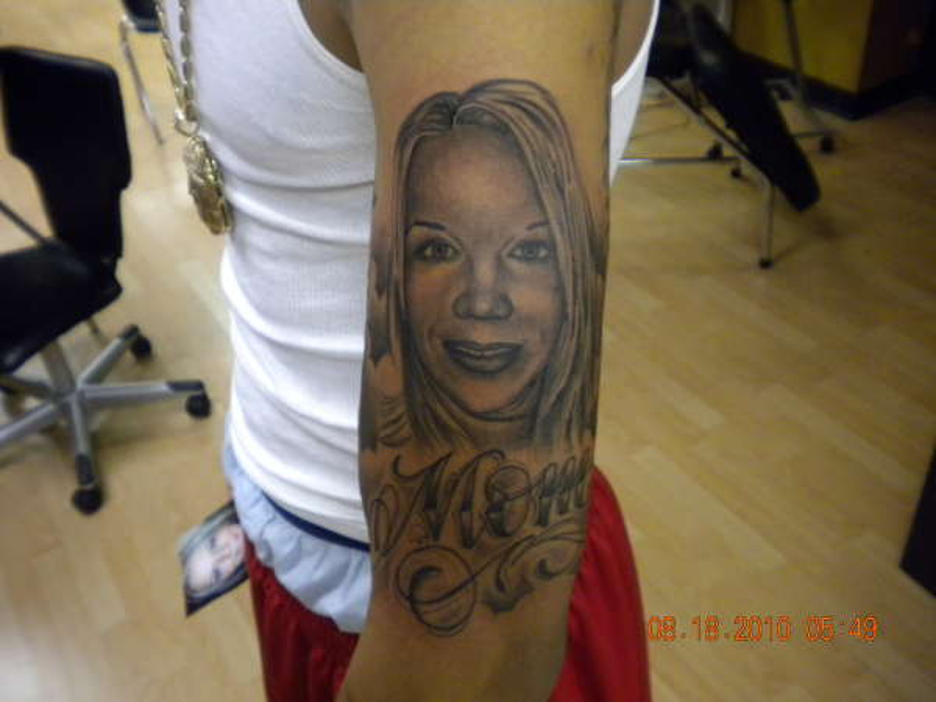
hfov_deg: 52.6
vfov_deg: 40.7
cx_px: 468
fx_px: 946
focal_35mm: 35
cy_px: 351
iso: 400
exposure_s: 1/37.4
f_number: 3.1
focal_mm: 6.3
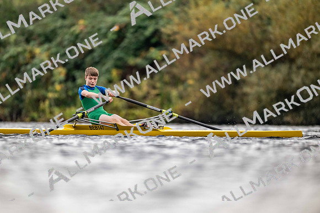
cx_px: 160
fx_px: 5334
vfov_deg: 2.3
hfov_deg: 3.4
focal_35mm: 600
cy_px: 106
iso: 2000
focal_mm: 600
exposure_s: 1/2500
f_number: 4
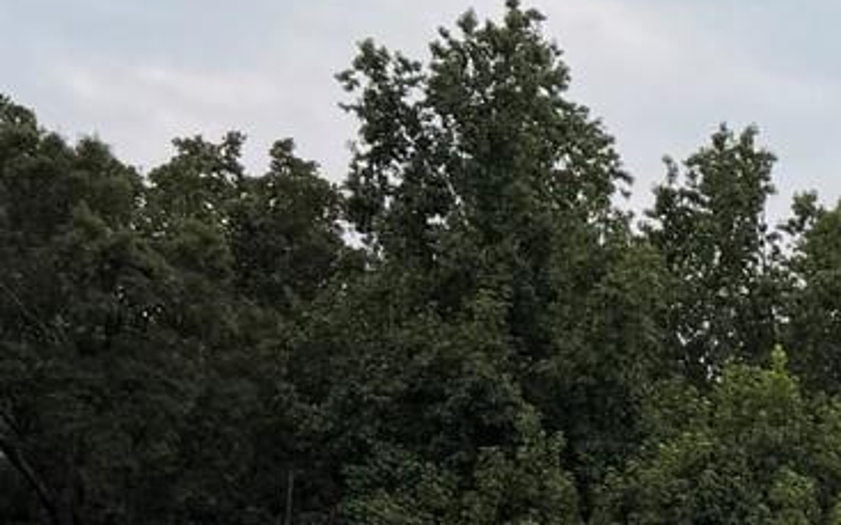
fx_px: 3253
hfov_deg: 12.9
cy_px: 1075
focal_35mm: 142
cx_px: 1650
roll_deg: +1.3
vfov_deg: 8.7
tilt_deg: -1.1
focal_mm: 6.76
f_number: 1.78
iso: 80
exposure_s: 1/1410
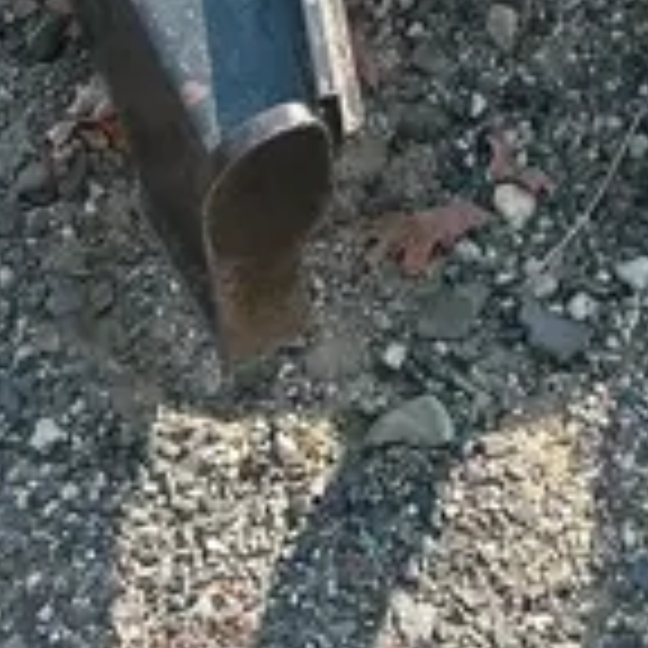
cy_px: -479
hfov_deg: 14.5
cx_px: 756
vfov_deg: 13.5
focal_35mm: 117
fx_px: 2478
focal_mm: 5.7
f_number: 1.5
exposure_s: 1/1280
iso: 50
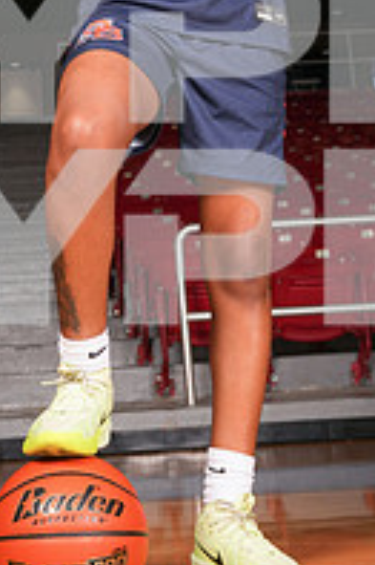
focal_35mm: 80
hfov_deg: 16.9
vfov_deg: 24.5
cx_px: 97
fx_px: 1252
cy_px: 37
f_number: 6.3
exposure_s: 1/200
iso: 400
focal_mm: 35
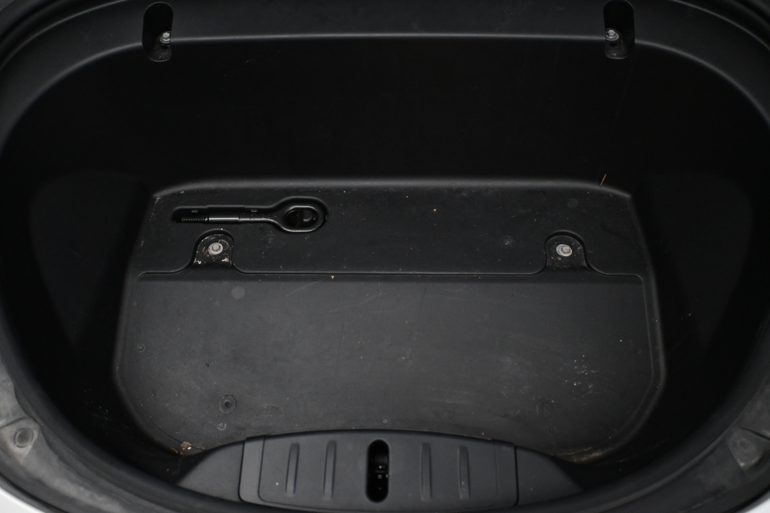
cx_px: 385
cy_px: 256
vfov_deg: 39.1
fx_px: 722
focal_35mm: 34
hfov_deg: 56.1
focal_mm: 22.5
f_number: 4
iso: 1800
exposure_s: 1/125
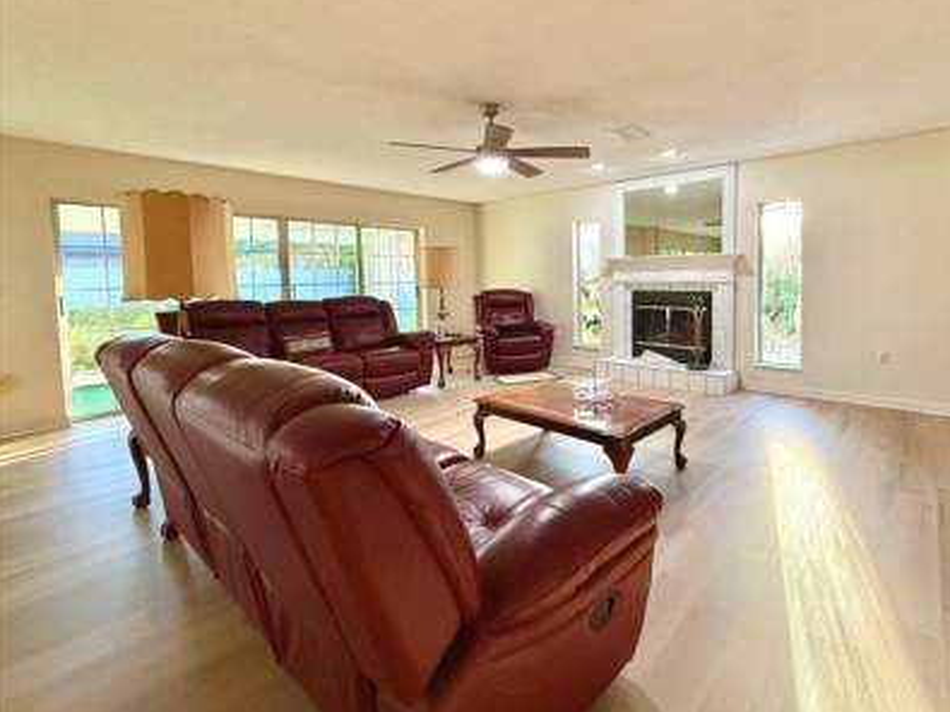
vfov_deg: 74.3
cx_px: 572
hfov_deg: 89.8
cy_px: 303
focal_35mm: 17
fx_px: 466
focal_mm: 2.22
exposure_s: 1/122
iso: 250
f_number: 2.2
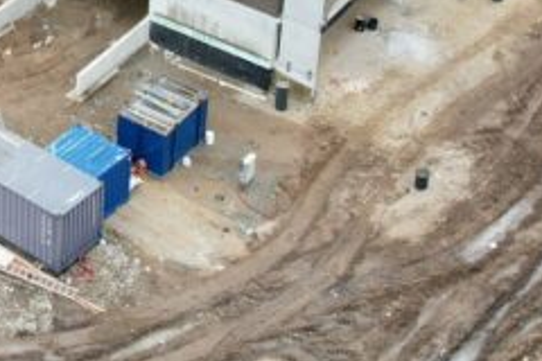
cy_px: -186
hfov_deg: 20.2
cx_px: -122
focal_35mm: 94
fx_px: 1415
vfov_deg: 13.7
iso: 100
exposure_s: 1/160
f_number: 2.8
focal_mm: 8.38
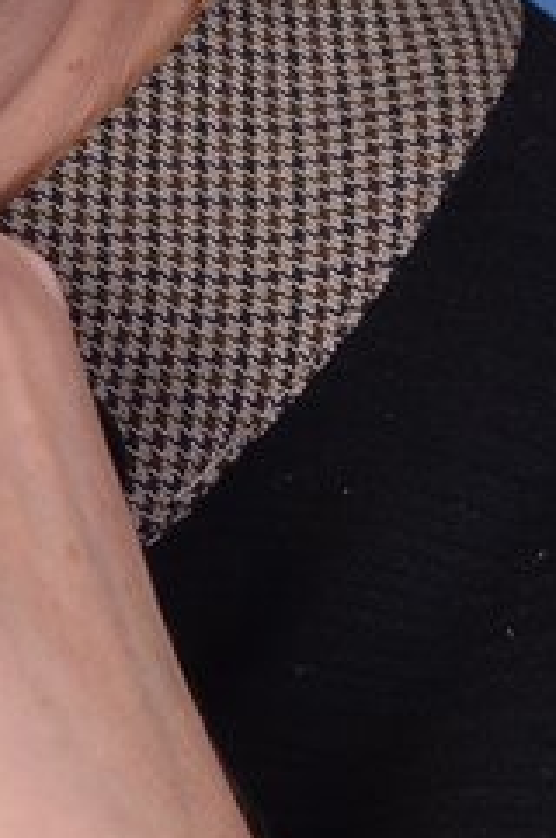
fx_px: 8665
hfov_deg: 3.6
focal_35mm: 373
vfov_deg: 5.5
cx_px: -441
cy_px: -35
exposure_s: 1/200
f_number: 6.3
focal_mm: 50
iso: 200
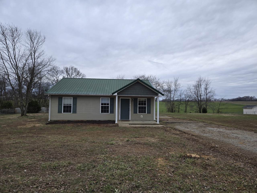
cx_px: 128
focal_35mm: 23
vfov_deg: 58.9
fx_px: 171
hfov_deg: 73.9
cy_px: 96
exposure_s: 1/430
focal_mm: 5.4
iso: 25
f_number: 1.8
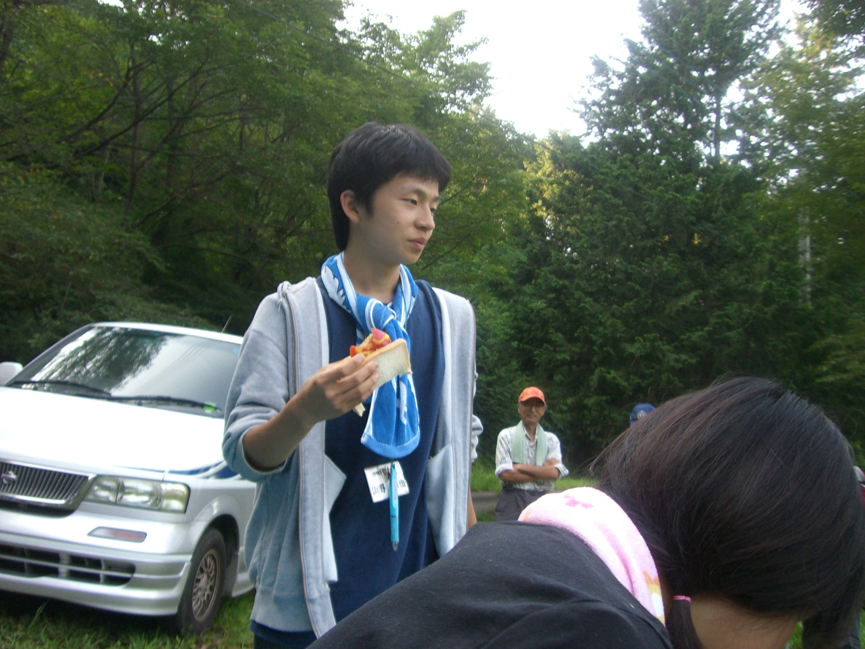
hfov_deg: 49.0
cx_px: 432
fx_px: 950
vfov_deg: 37.7
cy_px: 324
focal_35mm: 38
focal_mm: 6.2
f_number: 2.7
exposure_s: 1/160
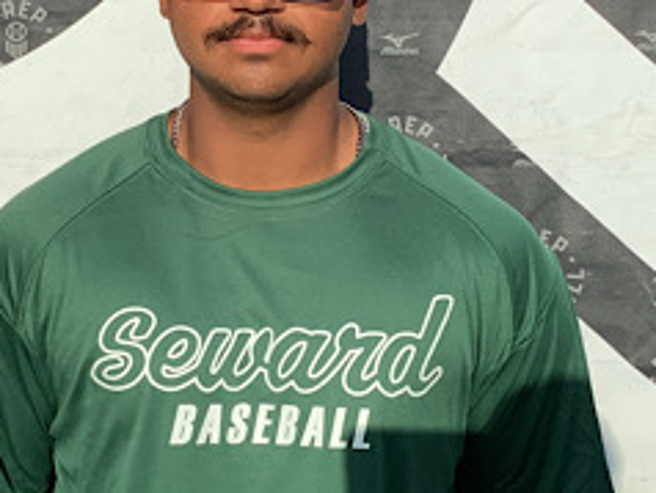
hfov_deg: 36.6
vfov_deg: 27.7
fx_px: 986
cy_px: 132
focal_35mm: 52
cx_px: 245
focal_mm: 3.3
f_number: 2.4
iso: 25
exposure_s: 1/1631
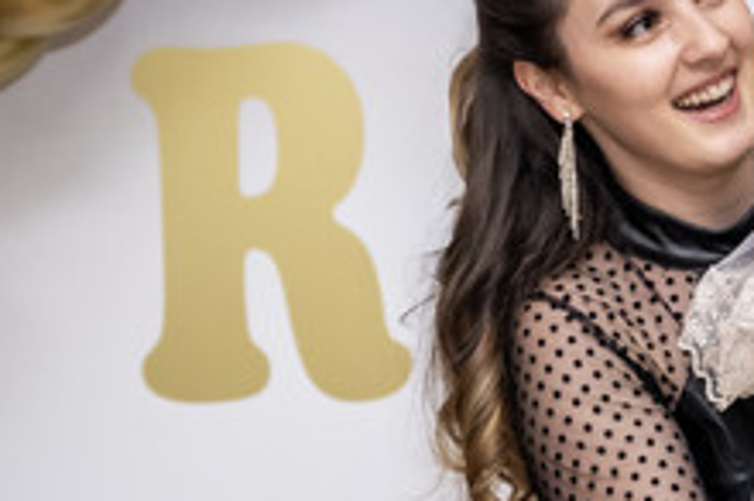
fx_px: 5061
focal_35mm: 242
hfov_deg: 8.5
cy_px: 91
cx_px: 733
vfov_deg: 5.7
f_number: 2.8
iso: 1250
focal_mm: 55
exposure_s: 1/160
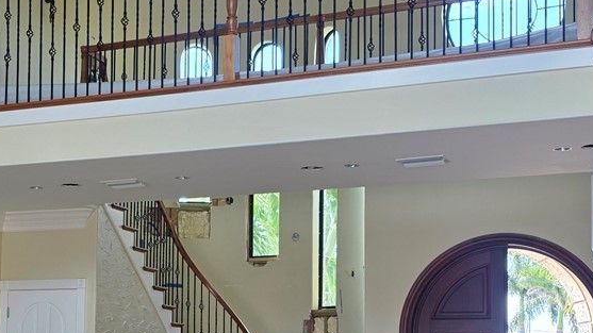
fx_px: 1132
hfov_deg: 29.0
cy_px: 287
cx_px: 155
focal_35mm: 72
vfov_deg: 16.6
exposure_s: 1/180
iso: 64
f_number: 1.7
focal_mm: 6.3
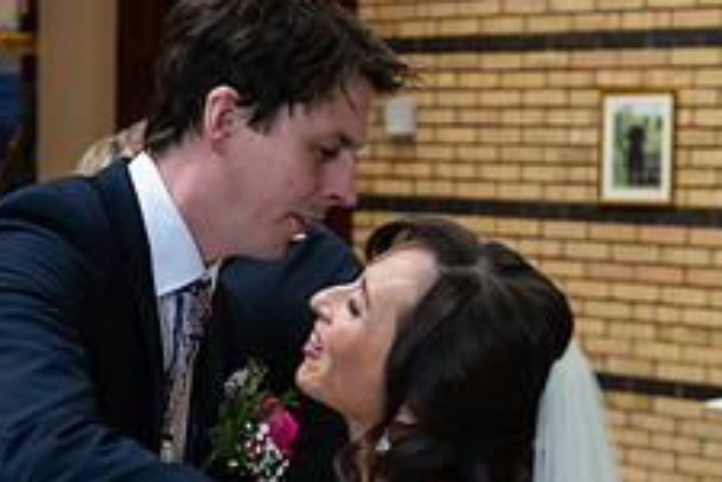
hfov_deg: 21.6
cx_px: 141
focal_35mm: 93
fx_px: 1865
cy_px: 403
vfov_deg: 14.6
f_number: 3.5
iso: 800
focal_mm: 36
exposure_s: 1/160
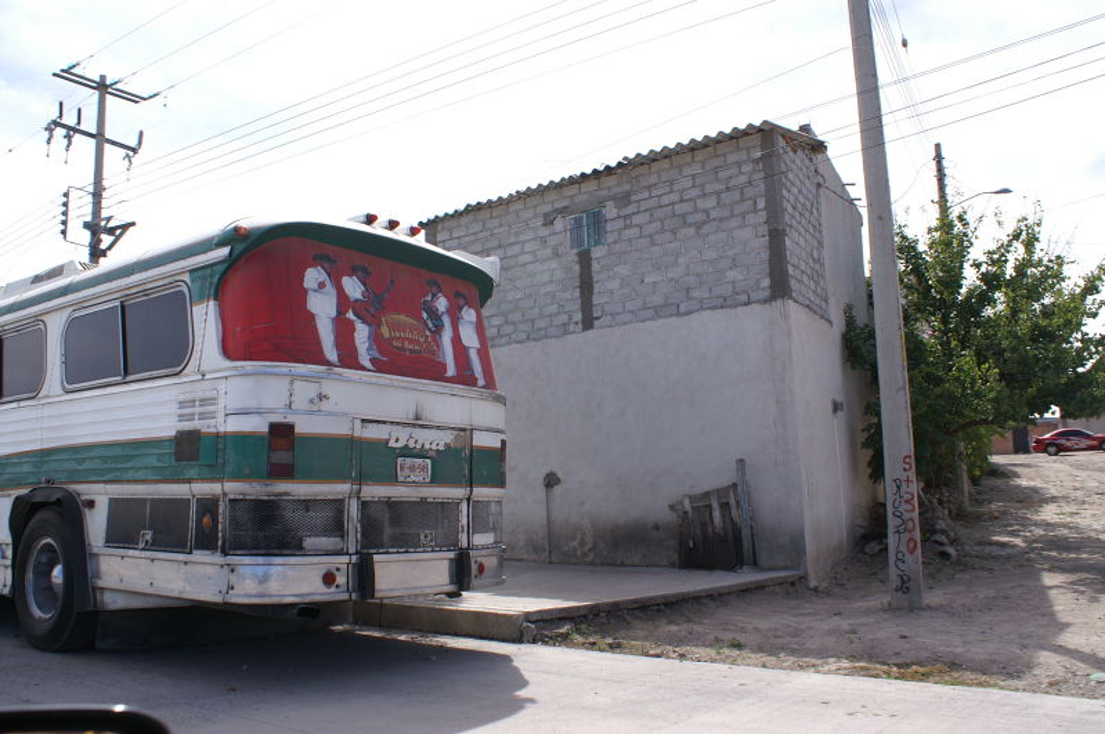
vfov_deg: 43.5
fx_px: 920
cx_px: 552
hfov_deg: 62.0
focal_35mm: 30
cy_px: 367
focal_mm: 20
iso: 100
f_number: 8
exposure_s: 1/300
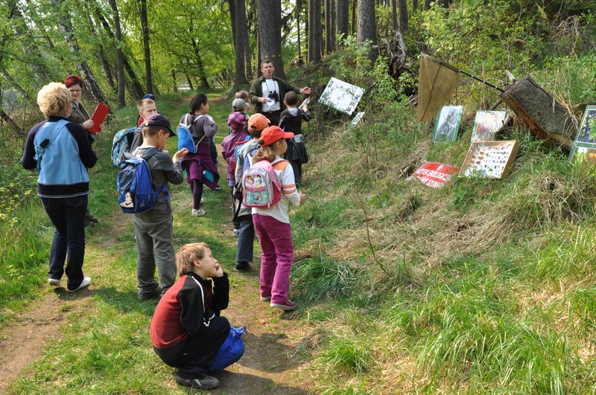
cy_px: 198
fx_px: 546
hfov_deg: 57.3
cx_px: 298
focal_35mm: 33
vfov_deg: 39.9
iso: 500
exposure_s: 1/320
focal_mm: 22
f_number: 9
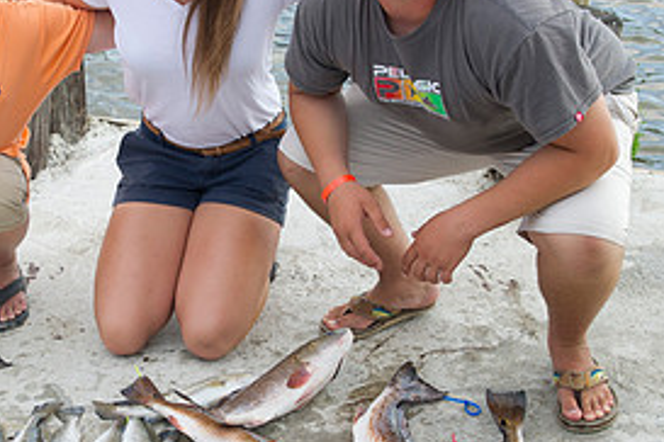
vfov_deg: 20.0
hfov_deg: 29.5
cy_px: 240
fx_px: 1254
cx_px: 231
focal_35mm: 68
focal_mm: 32
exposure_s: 1/200
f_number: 5
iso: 200
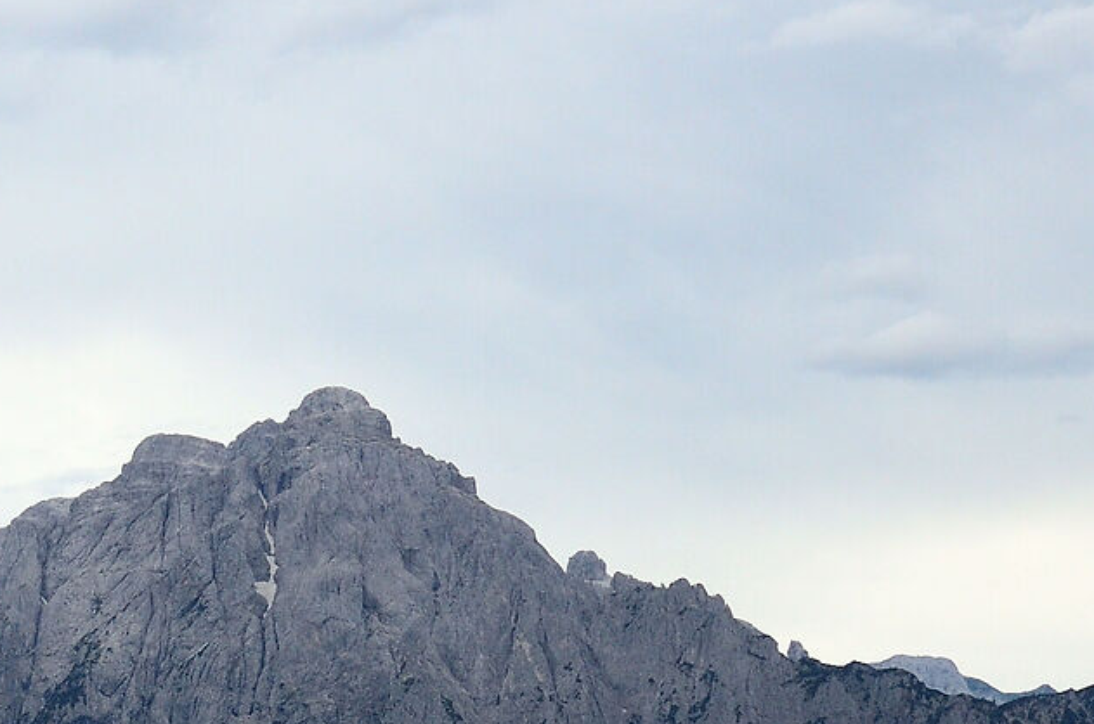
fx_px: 4155
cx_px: 99
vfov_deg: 9.9
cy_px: 721
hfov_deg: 14.8
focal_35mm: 137
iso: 500
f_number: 8
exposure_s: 1/320
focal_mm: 24
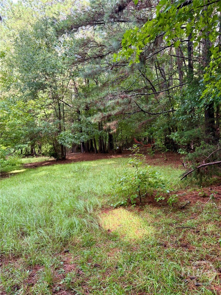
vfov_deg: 67.3
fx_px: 221
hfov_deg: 53.1
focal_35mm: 26
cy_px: 148
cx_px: 110
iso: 80
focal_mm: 5.96
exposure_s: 1/122
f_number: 1.6
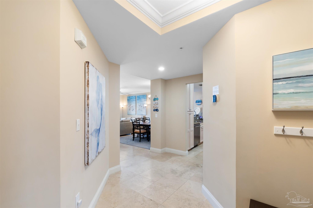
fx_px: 130
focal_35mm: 15
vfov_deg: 77.3
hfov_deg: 100.4
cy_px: 104
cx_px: 156
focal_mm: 10
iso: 500
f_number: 9
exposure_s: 1/8
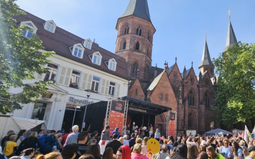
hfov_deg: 75.6
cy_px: 86
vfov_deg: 55.0
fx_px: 153
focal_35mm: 22
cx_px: 181
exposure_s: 1/1920
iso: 50
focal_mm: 2.2
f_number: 2.2
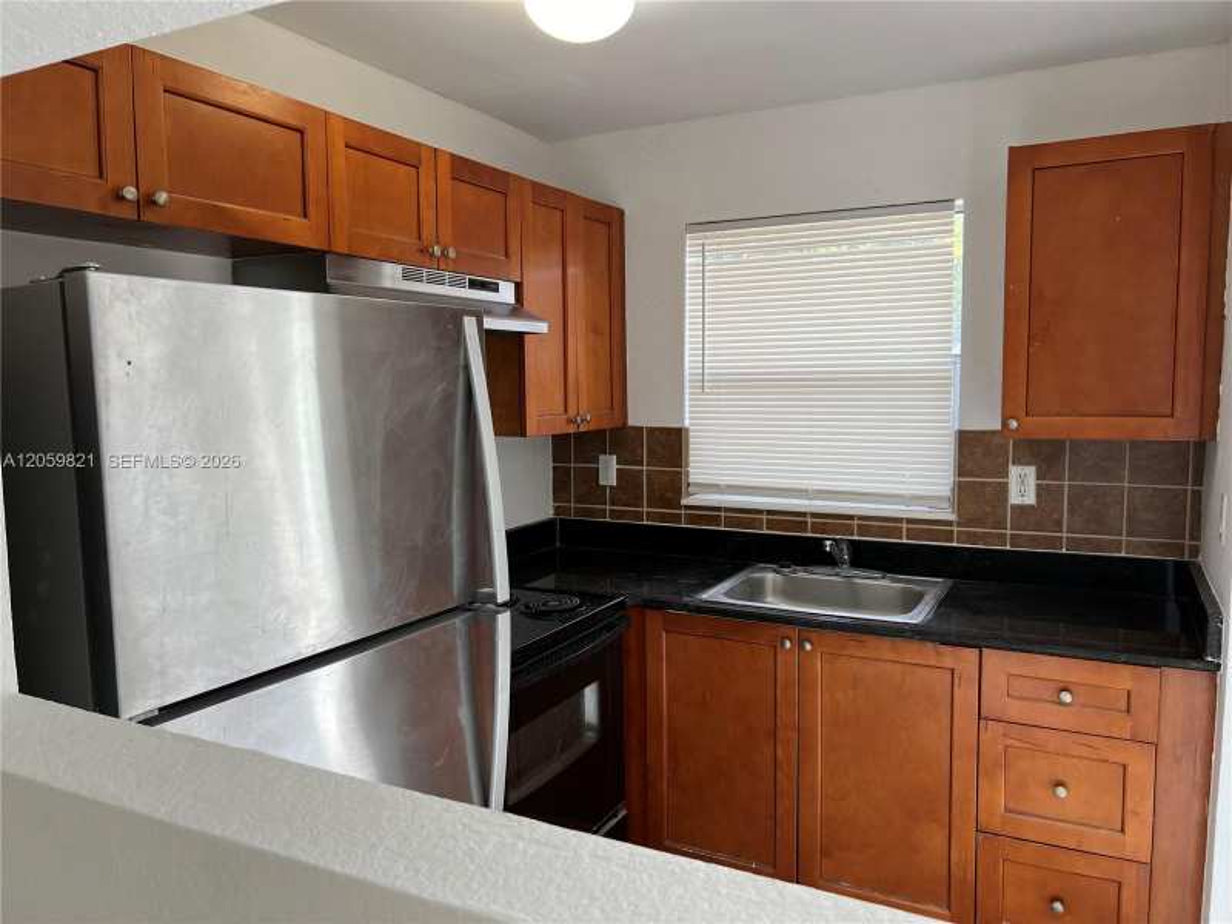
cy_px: 462
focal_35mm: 26
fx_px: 925
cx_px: 616
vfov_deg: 53.1
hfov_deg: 67.3
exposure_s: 1/120
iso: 80
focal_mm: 5.7
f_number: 1.5
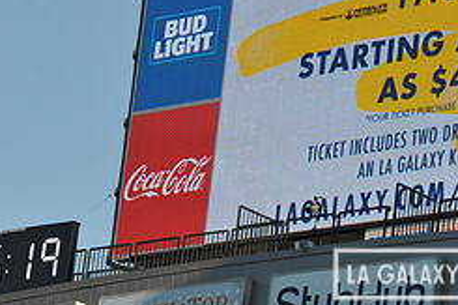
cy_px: -7
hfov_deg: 7.9
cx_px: 465
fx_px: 3305
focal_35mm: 260
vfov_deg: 5.3
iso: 200
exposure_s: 1/400
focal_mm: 110
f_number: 10
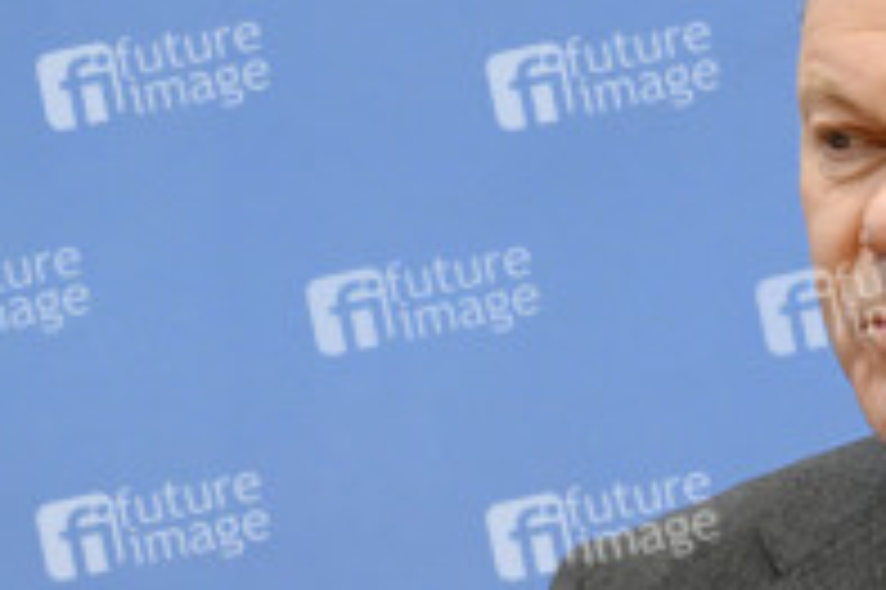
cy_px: 414
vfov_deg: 5.9
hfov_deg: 8.7
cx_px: 933
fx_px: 5754
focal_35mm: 234
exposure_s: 1/640
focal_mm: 102
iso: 5000
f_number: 6.3
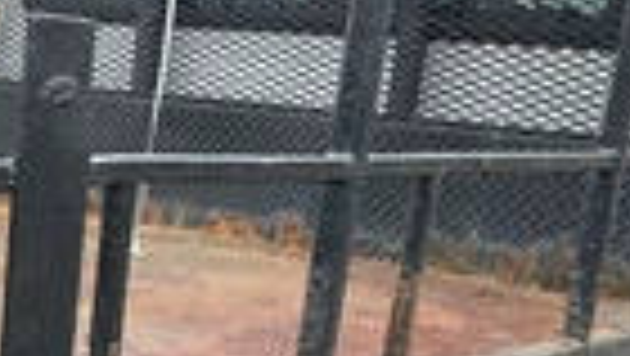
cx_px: -27
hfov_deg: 22.6
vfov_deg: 12.8
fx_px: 1505
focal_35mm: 90
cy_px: 541
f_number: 1.8
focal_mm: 3
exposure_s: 1/122
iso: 25
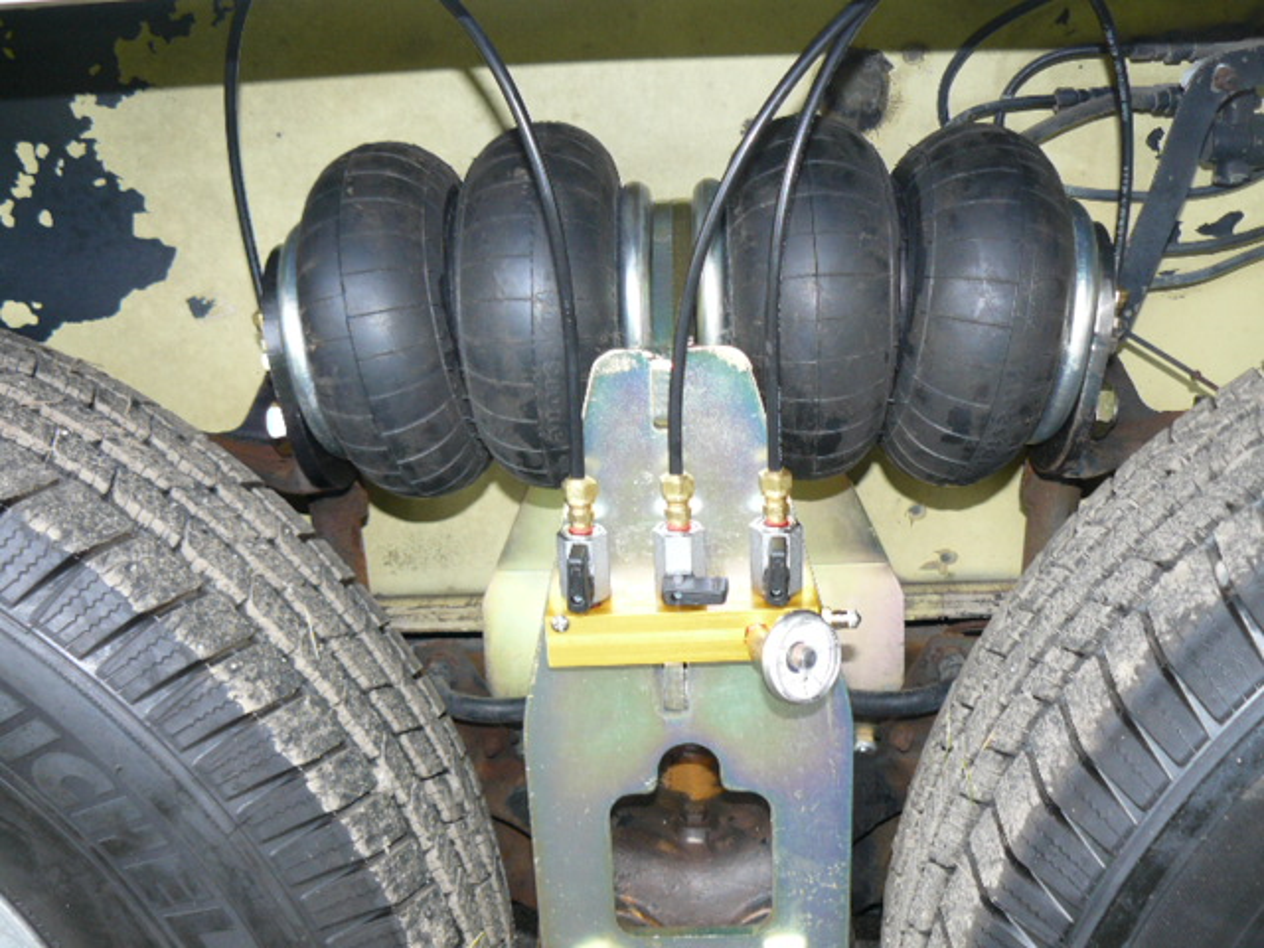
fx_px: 1315
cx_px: 632
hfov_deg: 51.4
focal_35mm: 36
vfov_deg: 39.7
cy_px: 474
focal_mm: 6
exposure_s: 1/30
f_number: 2.8
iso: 100
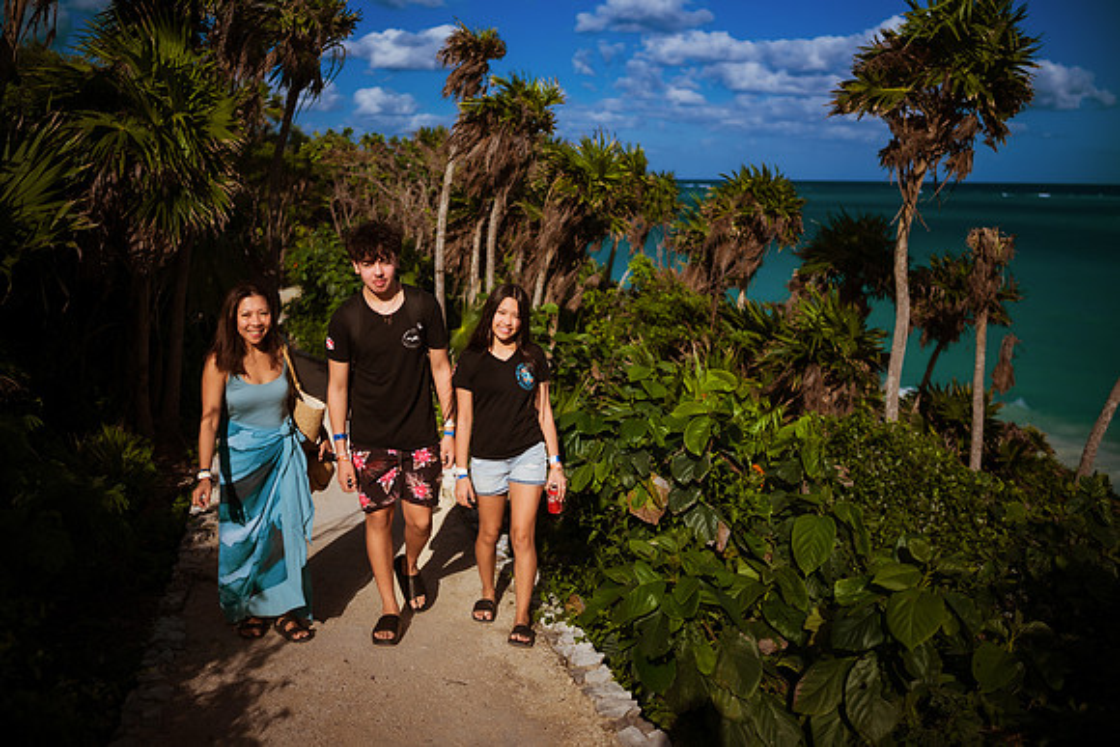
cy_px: 374
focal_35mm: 35
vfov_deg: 37.9
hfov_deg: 54.4
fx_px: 1089
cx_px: 560
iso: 100
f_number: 1.8
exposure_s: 1/8000
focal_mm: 35
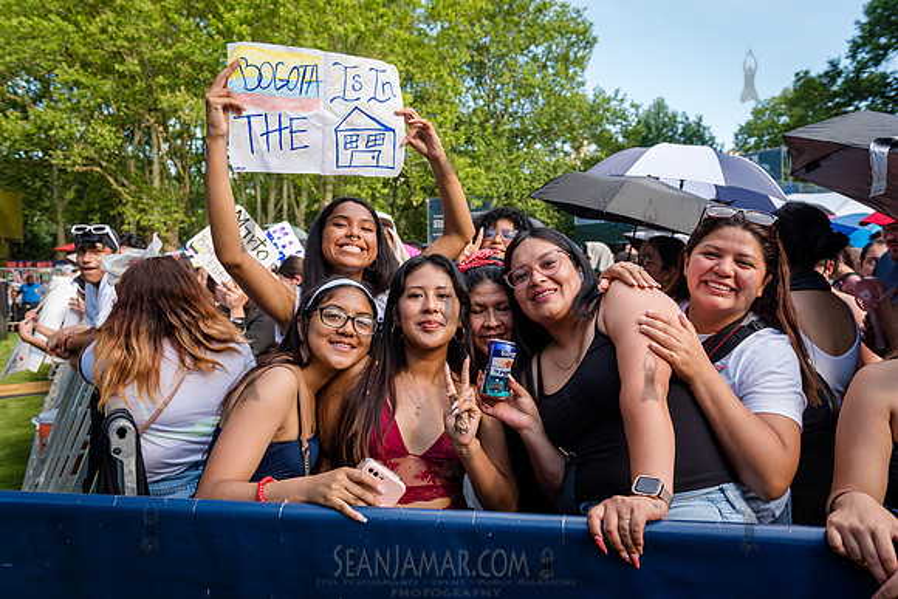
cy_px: 300
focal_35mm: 27
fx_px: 674
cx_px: 449
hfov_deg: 67.4
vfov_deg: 48.0
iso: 500
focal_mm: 27
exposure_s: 1/800
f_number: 4
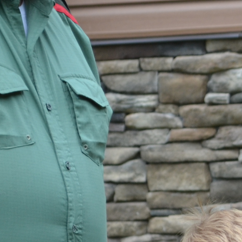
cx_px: 496
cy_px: 188
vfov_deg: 5.1
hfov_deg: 5.0
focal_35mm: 343
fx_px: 2714
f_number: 5.6
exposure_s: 1/125
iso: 250
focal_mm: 55
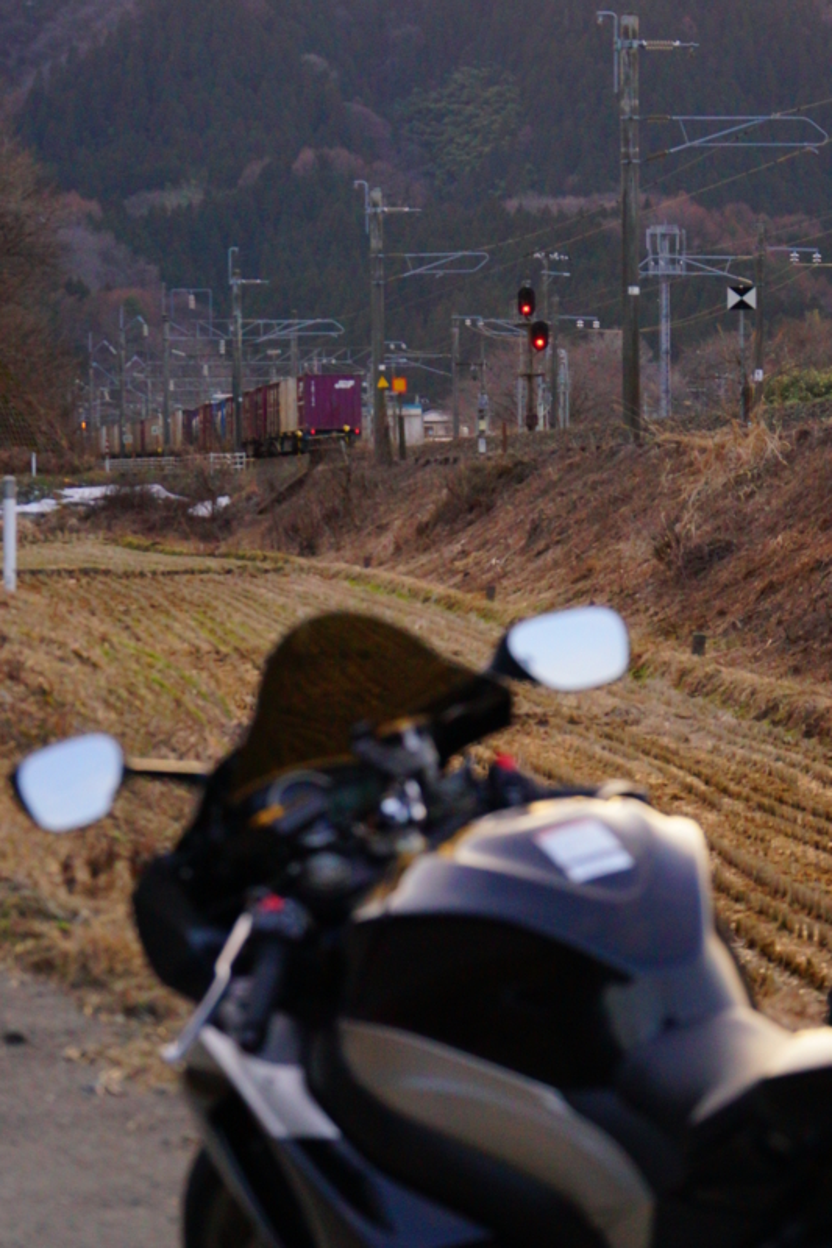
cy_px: 624
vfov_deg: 18.9
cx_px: 416
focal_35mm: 108
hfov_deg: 12.7
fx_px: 3745
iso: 3200
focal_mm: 72
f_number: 5.6
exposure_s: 1/800
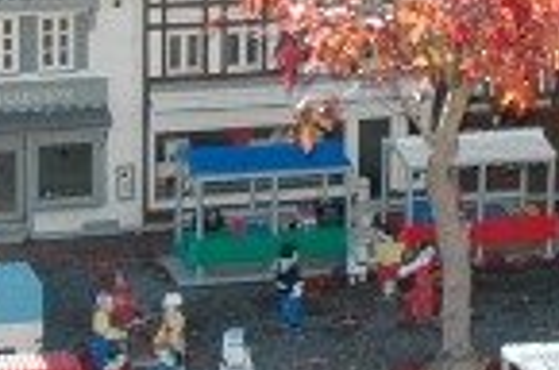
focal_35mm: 224
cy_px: -54
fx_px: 3467
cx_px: 933
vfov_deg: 6.1
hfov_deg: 8.9
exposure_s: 1/400
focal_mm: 27
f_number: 3.8
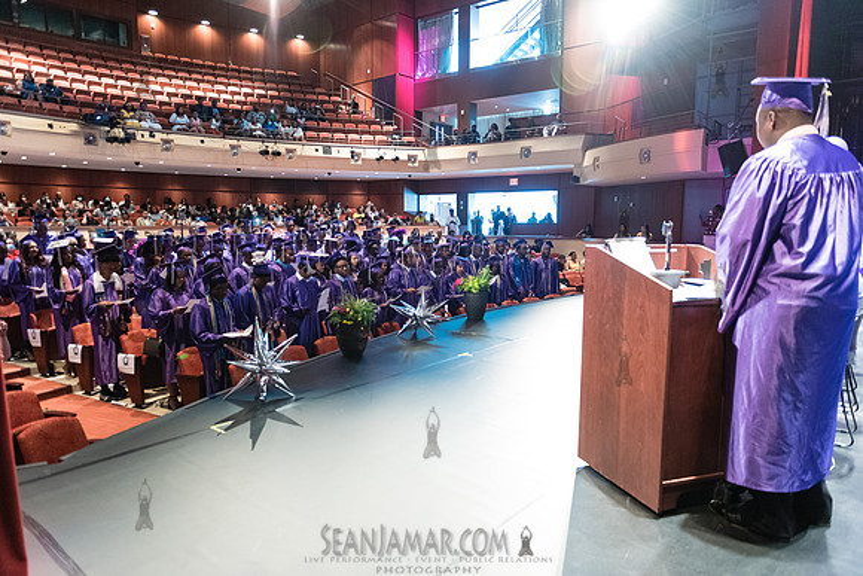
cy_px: 288
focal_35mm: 24
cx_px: 432
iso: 4000
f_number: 2.8
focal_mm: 24
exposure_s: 1/100
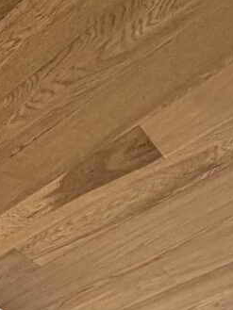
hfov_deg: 18.7
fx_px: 610
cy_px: 646
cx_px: -133
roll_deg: -0.4
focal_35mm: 68
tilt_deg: +1.2
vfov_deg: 17.8
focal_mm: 2.22
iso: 250
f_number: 2.2
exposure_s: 1/60
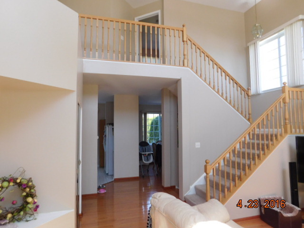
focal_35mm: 23
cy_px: 114
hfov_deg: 73.9
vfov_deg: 58.9
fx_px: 202
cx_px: 152
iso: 125
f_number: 3
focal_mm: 4
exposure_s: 1/100
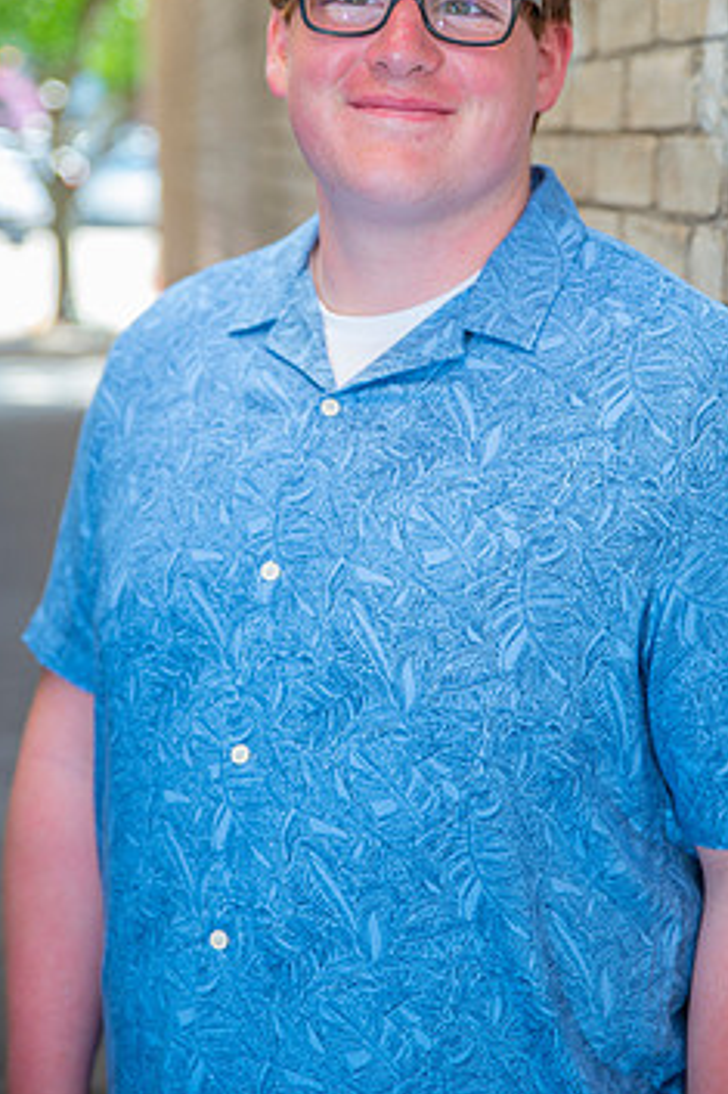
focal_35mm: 74
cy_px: 428
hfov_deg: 18.4
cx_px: 381
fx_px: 2247
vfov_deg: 27.3
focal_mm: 58
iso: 160
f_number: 2.8
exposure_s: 1/125
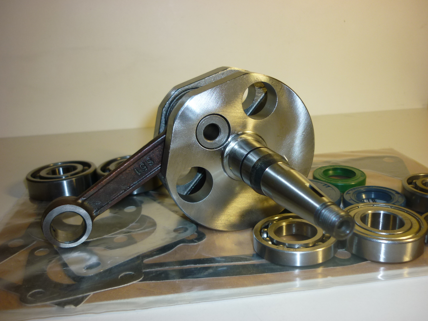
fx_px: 408
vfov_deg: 42.9
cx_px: 214
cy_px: 160
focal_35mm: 33
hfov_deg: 55.4
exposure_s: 1/30
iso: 100
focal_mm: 5.5
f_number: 2.8
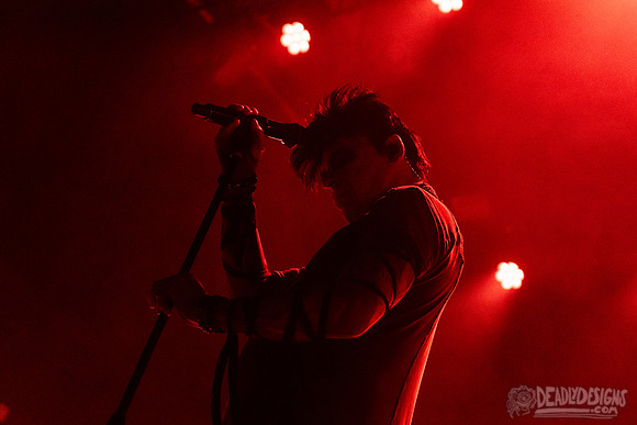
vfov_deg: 21.1
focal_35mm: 65
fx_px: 1142
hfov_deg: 31.2
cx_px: 342
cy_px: 210
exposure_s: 1/200
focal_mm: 56
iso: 2500
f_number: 3.5
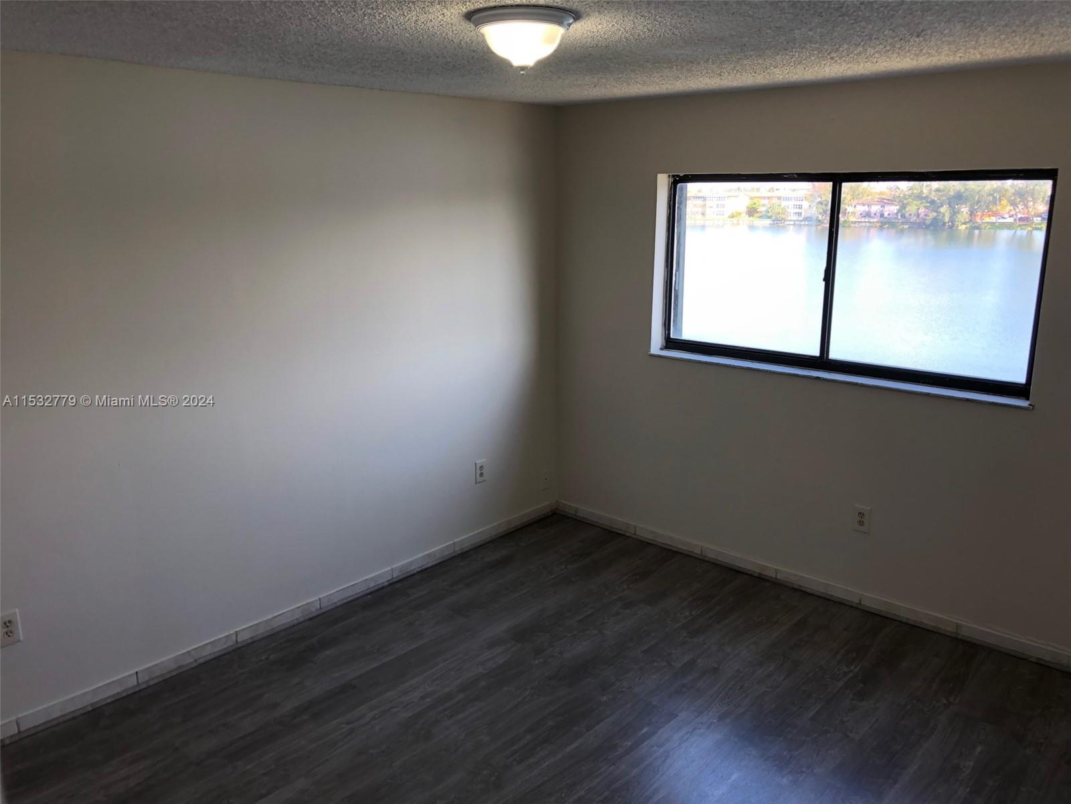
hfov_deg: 63.4
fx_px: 866
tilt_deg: -16.1
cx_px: 536
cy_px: 402
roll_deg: +1.0
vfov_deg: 49.7
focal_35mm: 28
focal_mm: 3.99
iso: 40
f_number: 1.8
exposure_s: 1/120
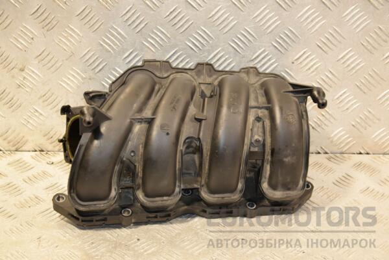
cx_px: 194
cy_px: 130
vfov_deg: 18.2
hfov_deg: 27.0
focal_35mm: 75
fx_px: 810
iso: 800
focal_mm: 50
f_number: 5
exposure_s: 1/100
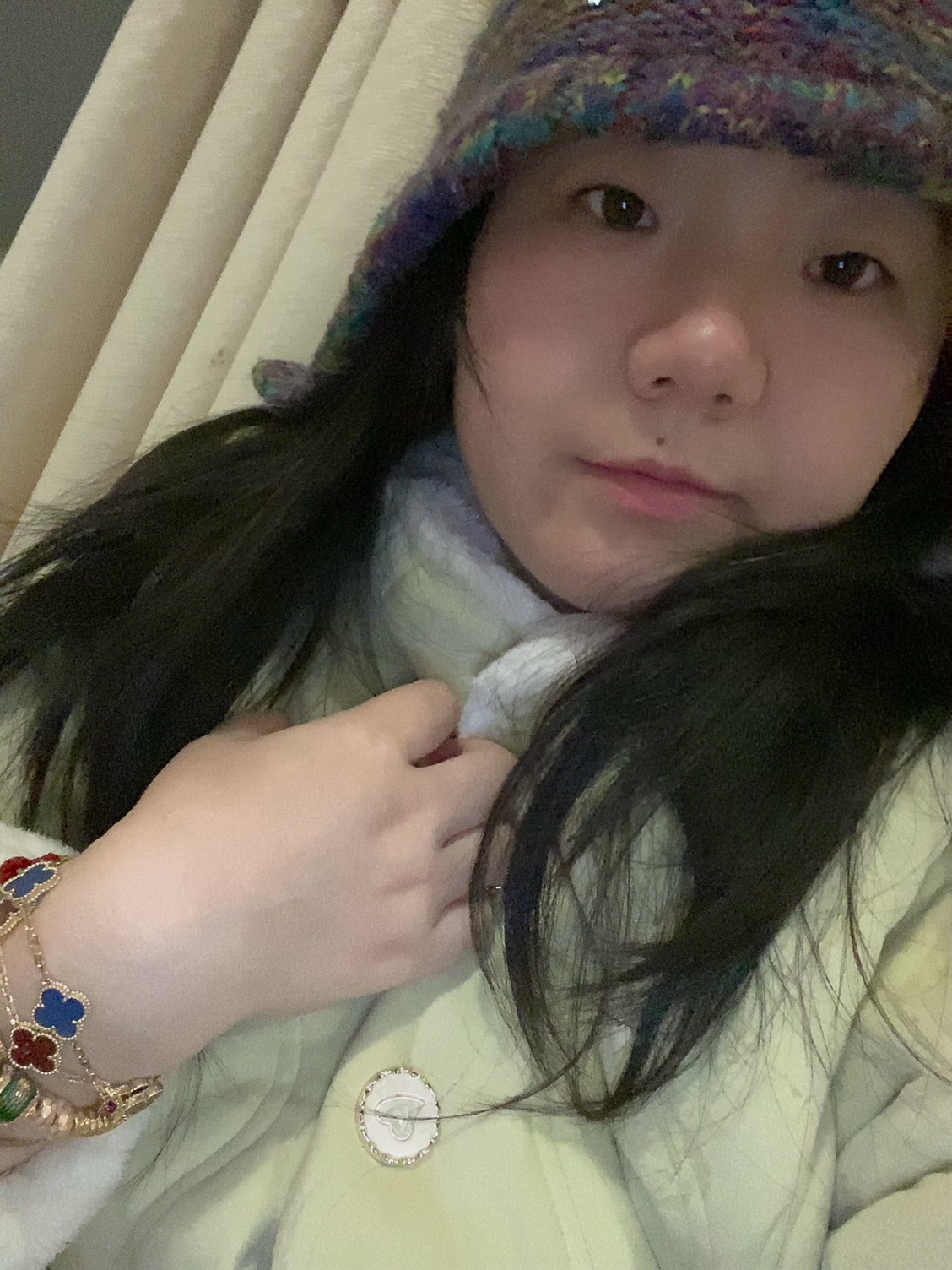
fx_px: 1100
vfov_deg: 60.0
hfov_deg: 46.8
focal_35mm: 30
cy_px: 635
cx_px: 476
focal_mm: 2.71
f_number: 2.2
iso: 2000
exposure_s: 1/17
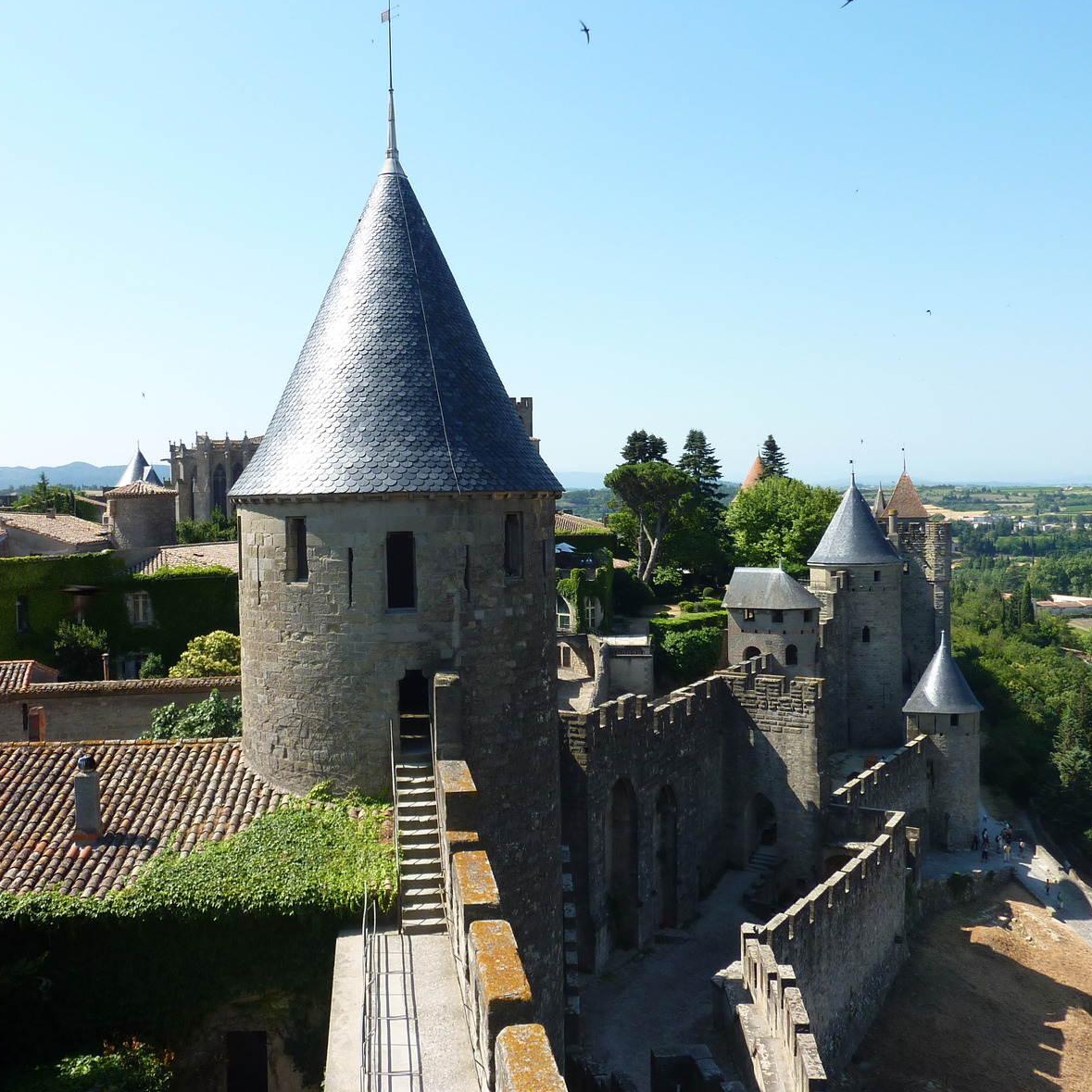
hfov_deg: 54.0
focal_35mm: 30
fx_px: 1071
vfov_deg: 54.0
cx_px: 496
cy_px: 553
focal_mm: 4.1
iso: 80
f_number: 4
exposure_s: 1/400
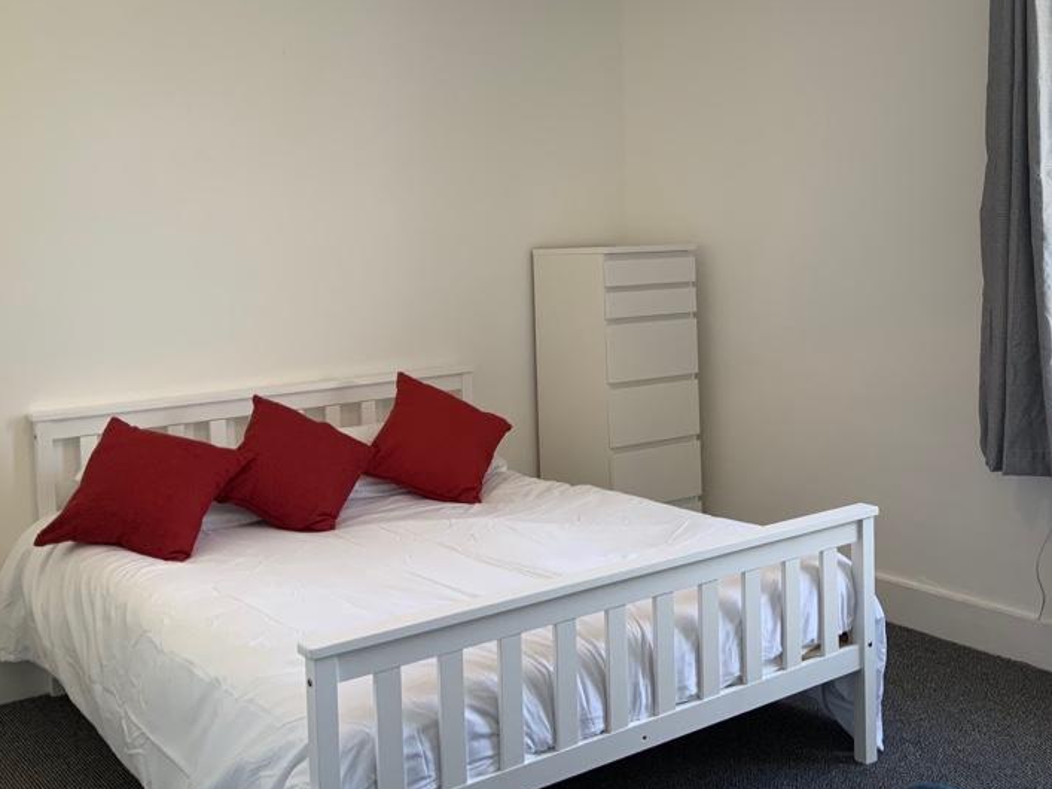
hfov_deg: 44.3
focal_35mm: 42
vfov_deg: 34.2
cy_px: 305
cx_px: 687
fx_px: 1276
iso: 25
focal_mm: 3
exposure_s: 1/100
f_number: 1.8
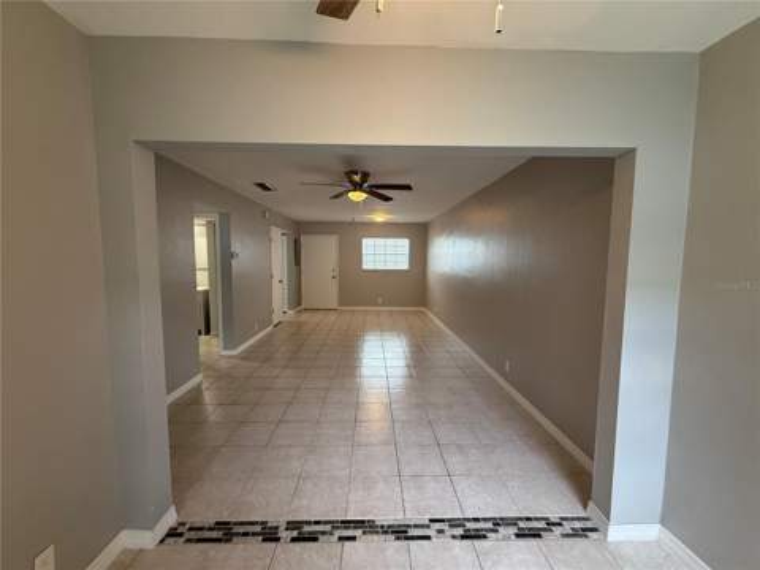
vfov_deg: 85.7
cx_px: 380
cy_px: 285
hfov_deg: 102.1
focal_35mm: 14
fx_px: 307
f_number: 2.2
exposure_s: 1/120
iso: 320
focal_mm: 2.22
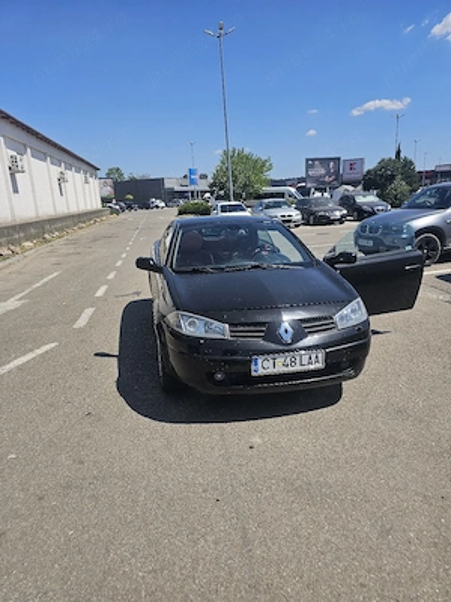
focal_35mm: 23
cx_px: 226
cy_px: 301
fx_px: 400
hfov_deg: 58.9
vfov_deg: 73.9
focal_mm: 6.3
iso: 10
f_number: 1.7
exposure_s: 1/1000
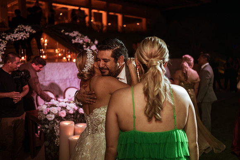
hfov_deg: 54.5
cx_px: 120
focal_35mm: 35
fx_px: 233
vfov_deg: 37.8
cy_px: 80
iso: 1000
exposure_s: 1/100
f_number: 1.8
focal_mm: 35
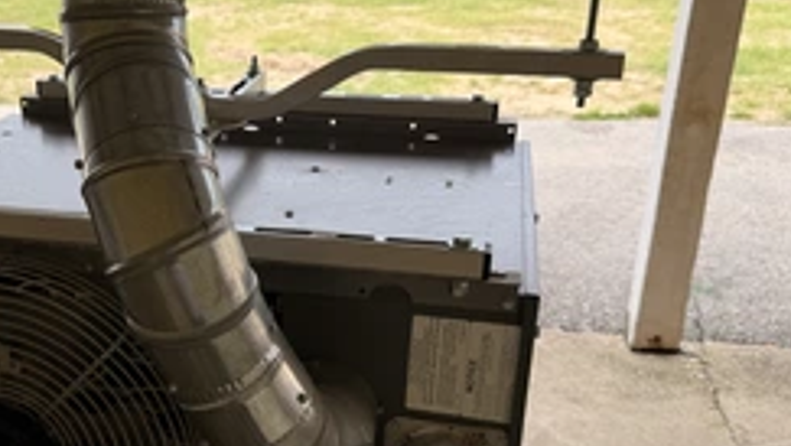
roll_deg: +3.7
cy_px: 277
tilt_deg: -21.4
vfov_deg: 27.7
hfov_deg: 46.0
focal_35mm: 43
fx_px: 902
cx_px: 218
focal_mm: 6.76
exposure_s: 1/796
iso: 80
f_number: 1.78
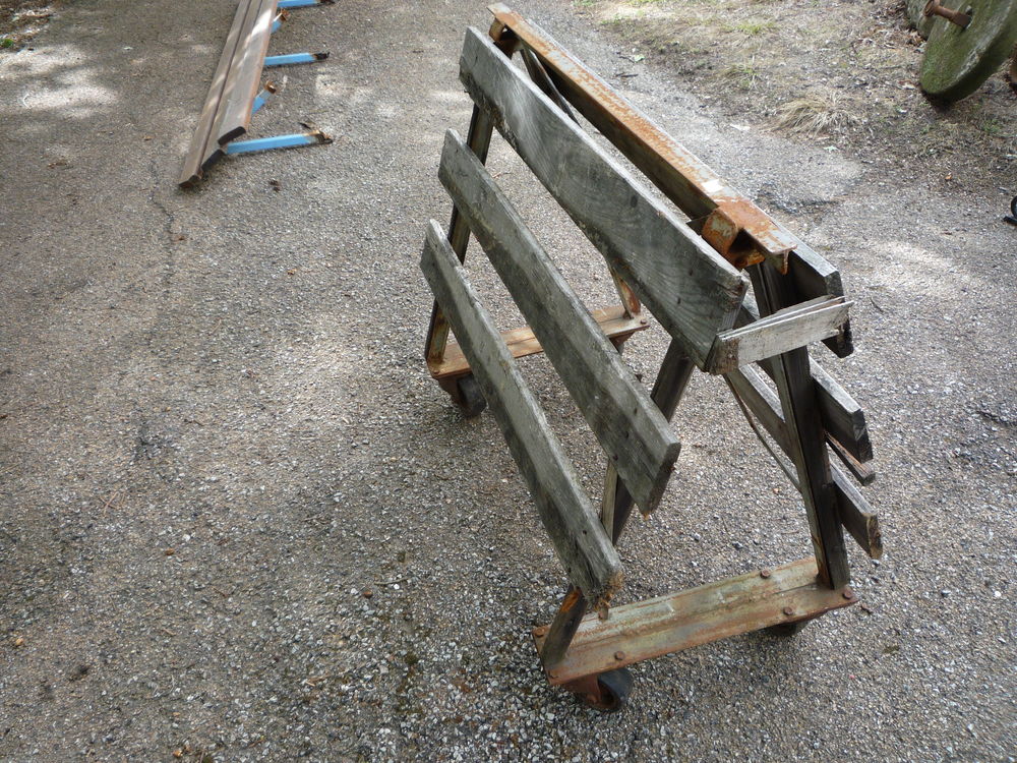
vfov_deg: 46.8
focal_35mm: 30
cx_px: 508
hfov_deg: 60.0
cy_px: 382
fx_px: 881
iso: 100
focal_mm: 5.2
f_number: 3.3
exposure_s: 1/100
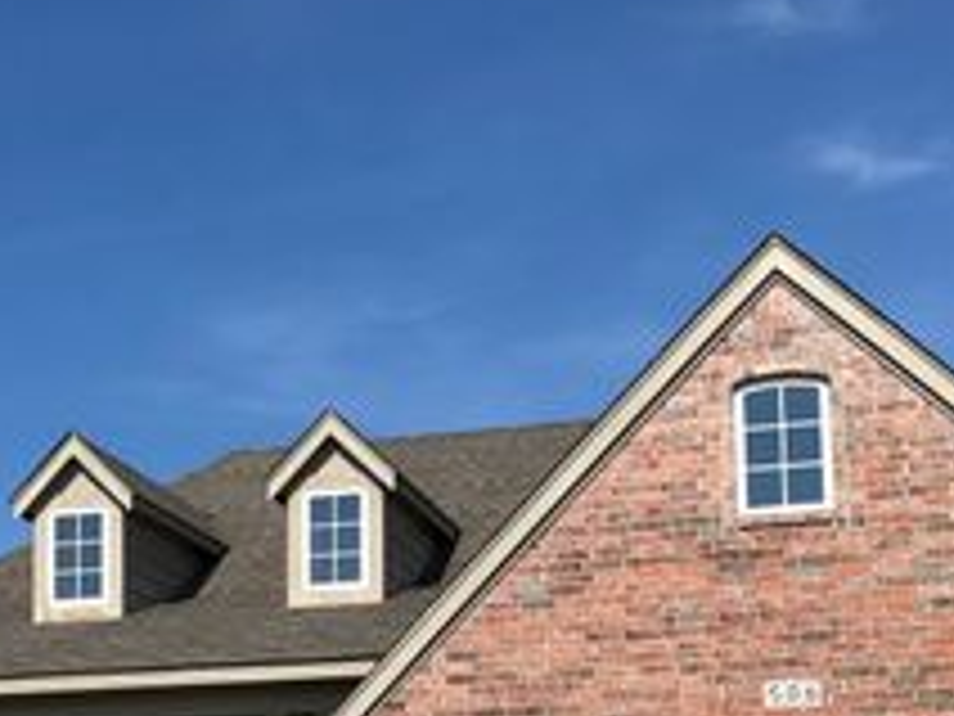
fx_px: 1819
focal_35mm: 66
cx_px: 382
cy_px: 700
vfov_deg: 21.5
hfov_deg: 29.3
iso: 20
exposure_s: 1/3040
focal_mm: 3.99
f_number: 1.8
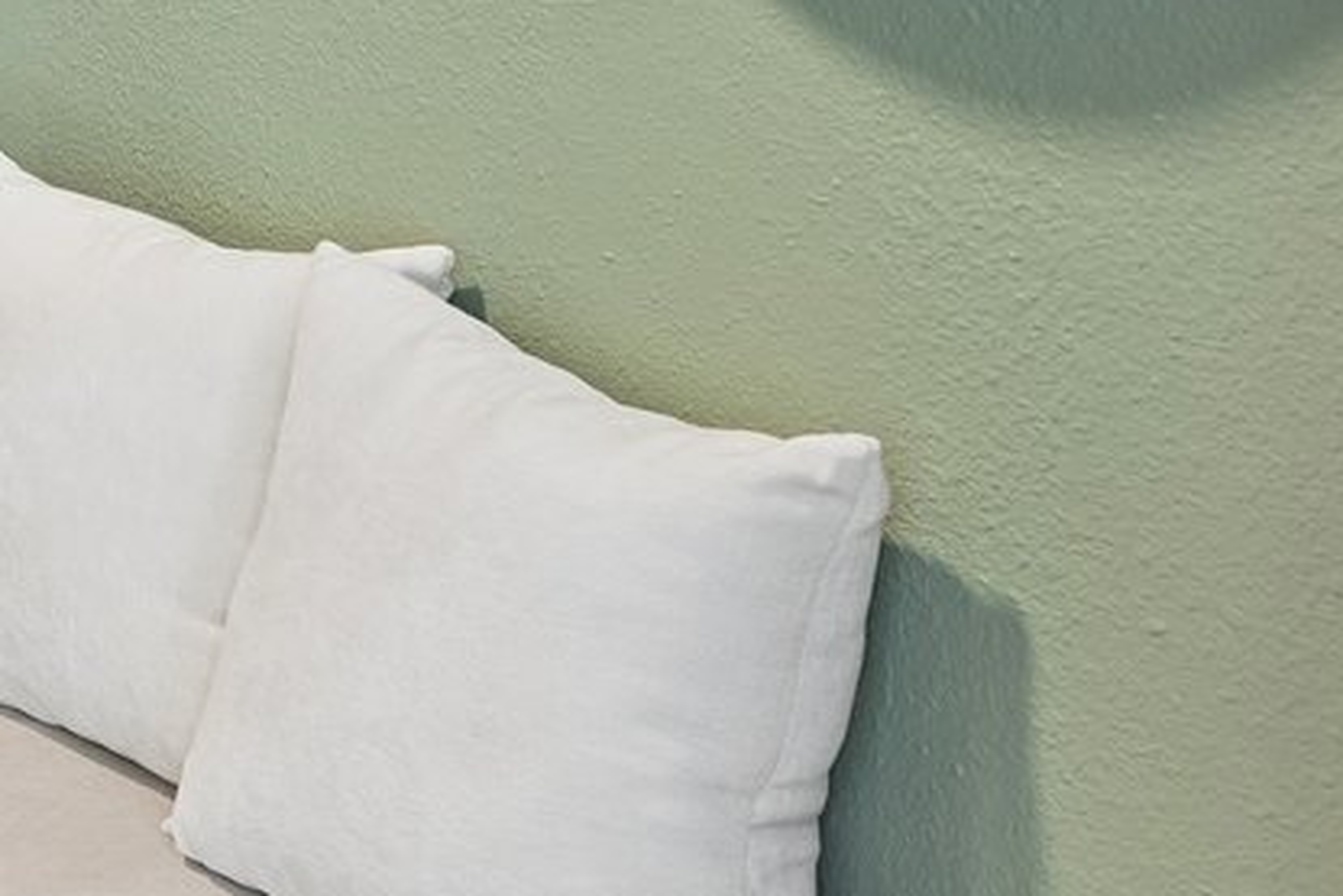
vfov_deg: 16.3
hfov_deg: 18.3
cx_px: -1294
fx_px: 2853
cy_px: -445
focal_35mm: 76
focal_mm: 15.5
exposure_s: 1/8
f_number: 5.6
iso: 400
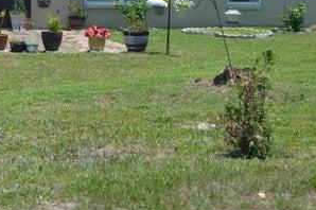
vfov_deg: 12.3
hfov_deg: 18.5
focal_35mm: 109
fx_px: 956
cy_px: -33
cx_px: 47
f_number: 4.5
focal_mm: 30
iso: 100
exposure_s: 1/500
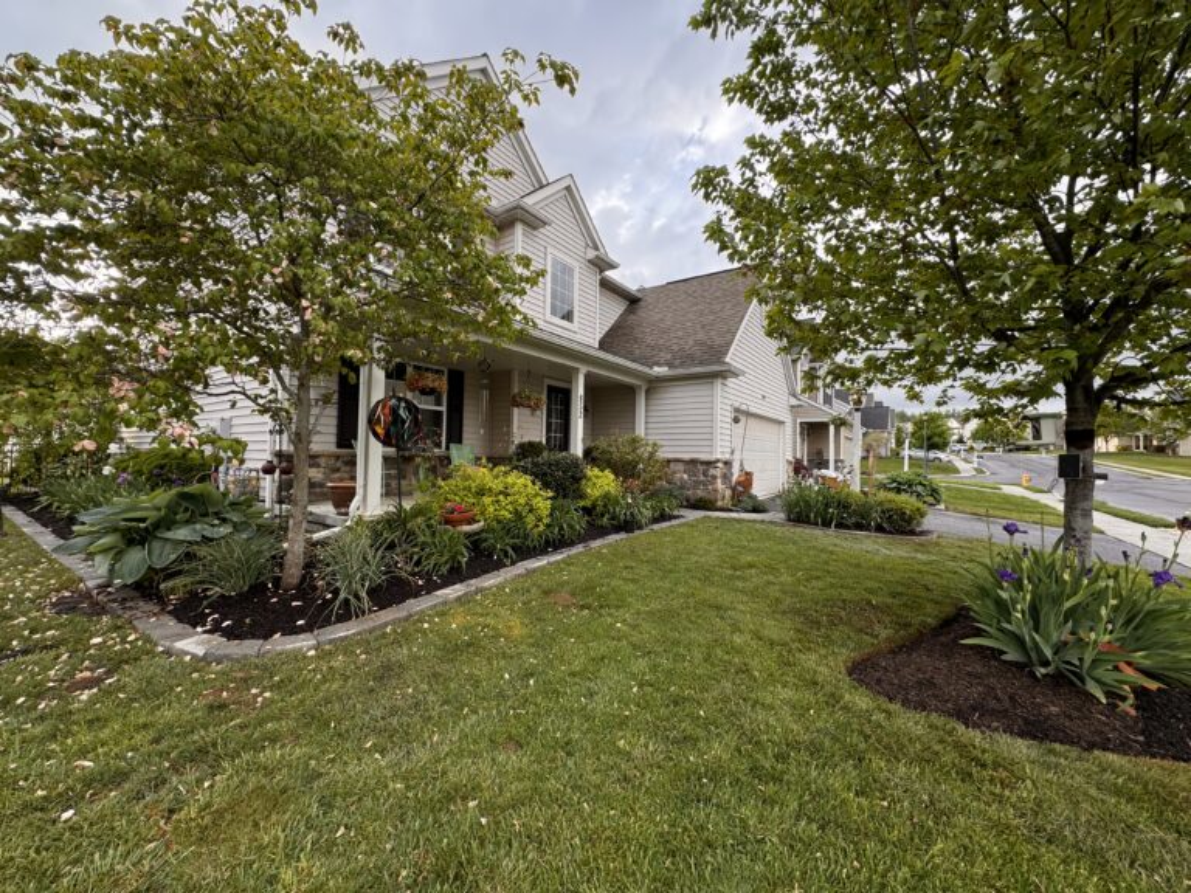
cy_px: 446
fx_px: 482
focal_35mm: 14
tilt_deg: +0.4
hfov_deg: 102.1
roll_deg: -1.0
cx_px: 596
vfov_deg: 85.7
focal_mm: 2.22
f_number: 2.2
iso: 40
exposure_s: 1/164
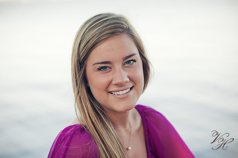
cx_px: 119
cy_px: 79
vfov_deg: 16.1
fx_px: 562
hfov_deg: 23.9
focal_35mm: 85
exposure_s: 1/500
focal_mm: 85
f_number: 4
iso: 250
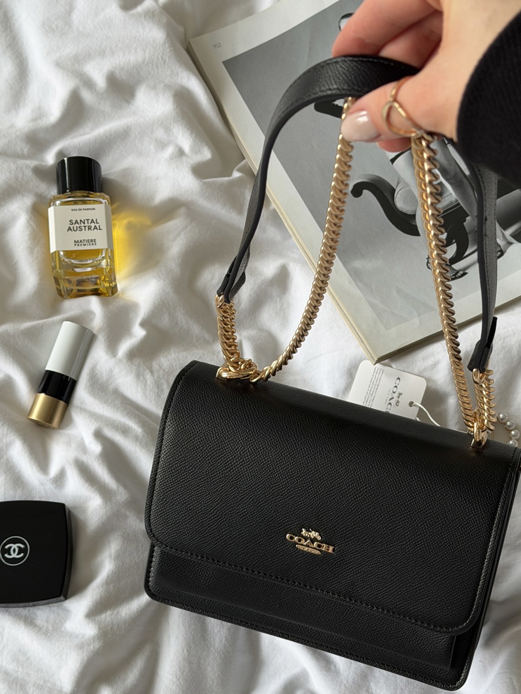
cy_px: 432
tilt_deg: -74.2
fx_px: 1304
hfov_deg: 22.5
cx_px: 318
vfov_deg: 29.7
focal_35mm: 65
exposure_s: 1/122
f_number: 1.78
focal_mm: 6.76
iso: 64
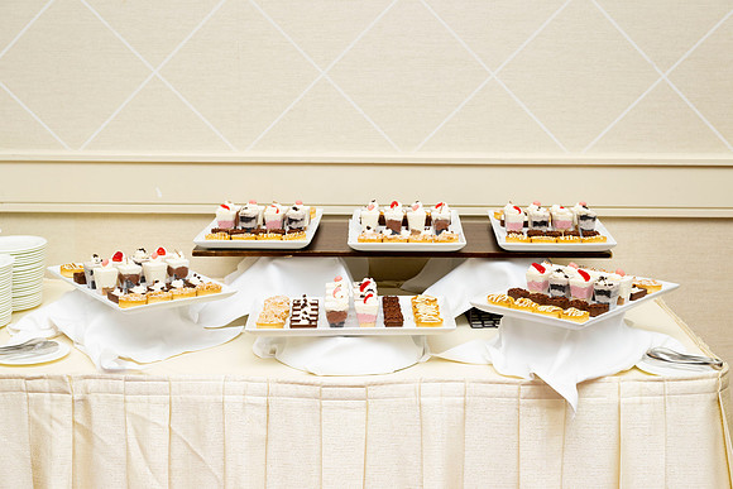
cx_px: 366
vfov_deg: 26.0
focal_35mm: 52
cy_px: 244
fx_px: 1059
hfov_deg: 38.2
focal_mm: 52
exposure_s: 1/125
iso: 1000
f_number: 5.6
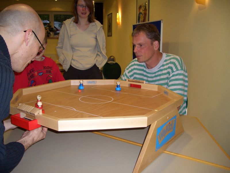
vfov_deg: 40.7
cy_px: 86
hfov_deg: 52.6
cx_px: 115
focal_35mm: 35
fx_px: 233
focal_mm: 5.8
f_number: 2.6
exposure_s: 1/60
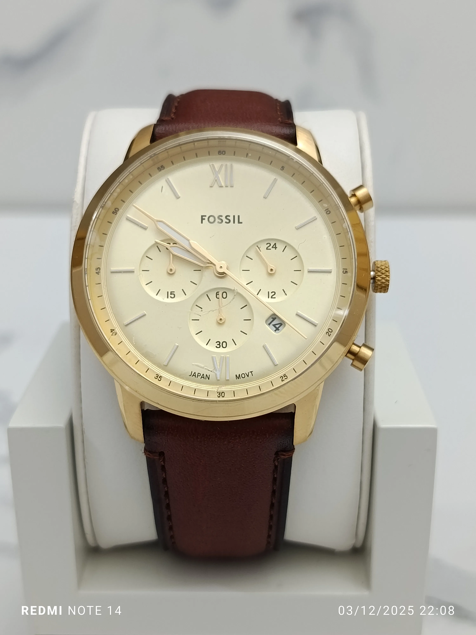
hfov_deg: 30.3
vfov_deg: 39.7
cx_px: 238
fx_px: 880
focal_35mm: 48
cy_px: 318
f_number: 1.7
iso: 335
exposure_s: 1/100
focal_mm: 5.24
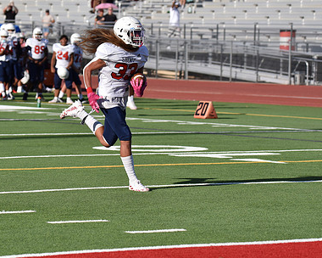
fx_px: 2049
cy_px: 102
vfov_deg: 7.2
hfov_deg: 9.0
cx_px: 112
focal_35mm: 215
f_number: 5.6
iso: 450
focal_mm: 150
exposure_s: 1/4000
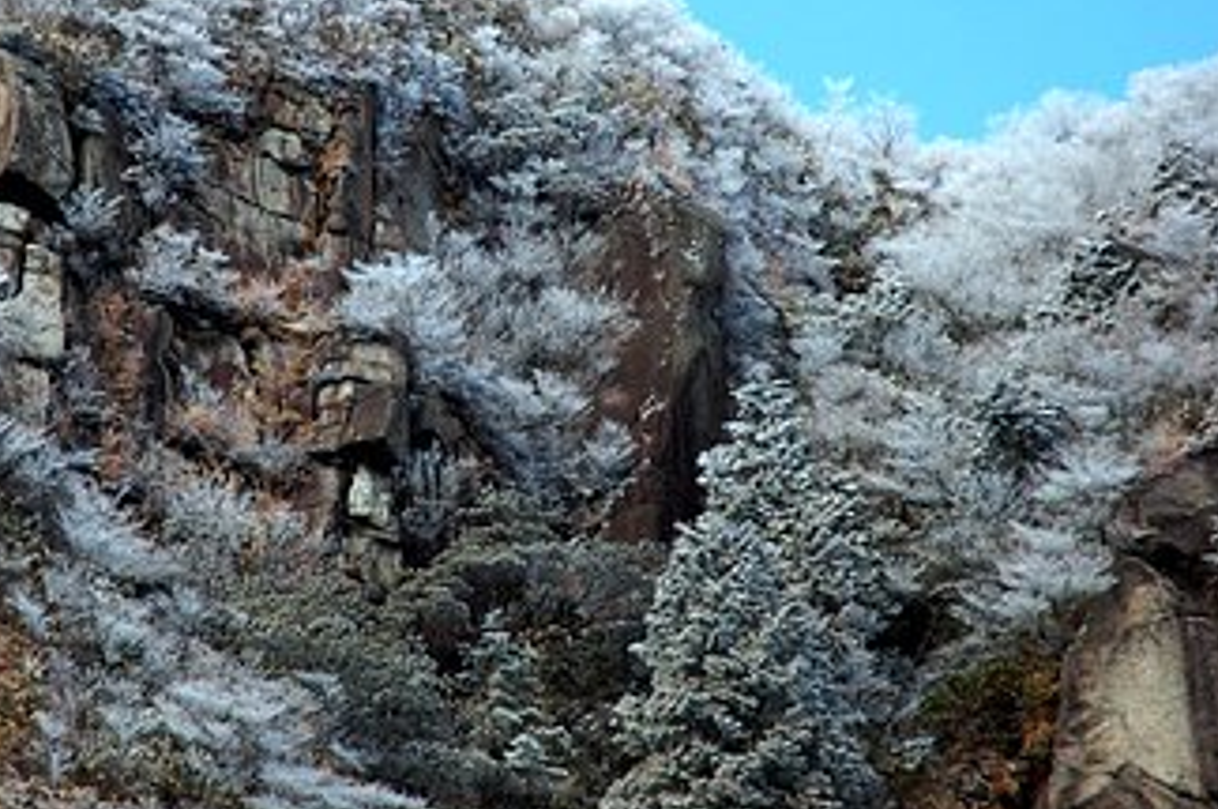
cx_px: 421
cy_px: 290
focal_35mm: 166
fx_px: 5608
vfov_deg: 8.2
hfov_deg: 12.4
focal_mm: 70
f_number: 5
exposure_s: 1/400
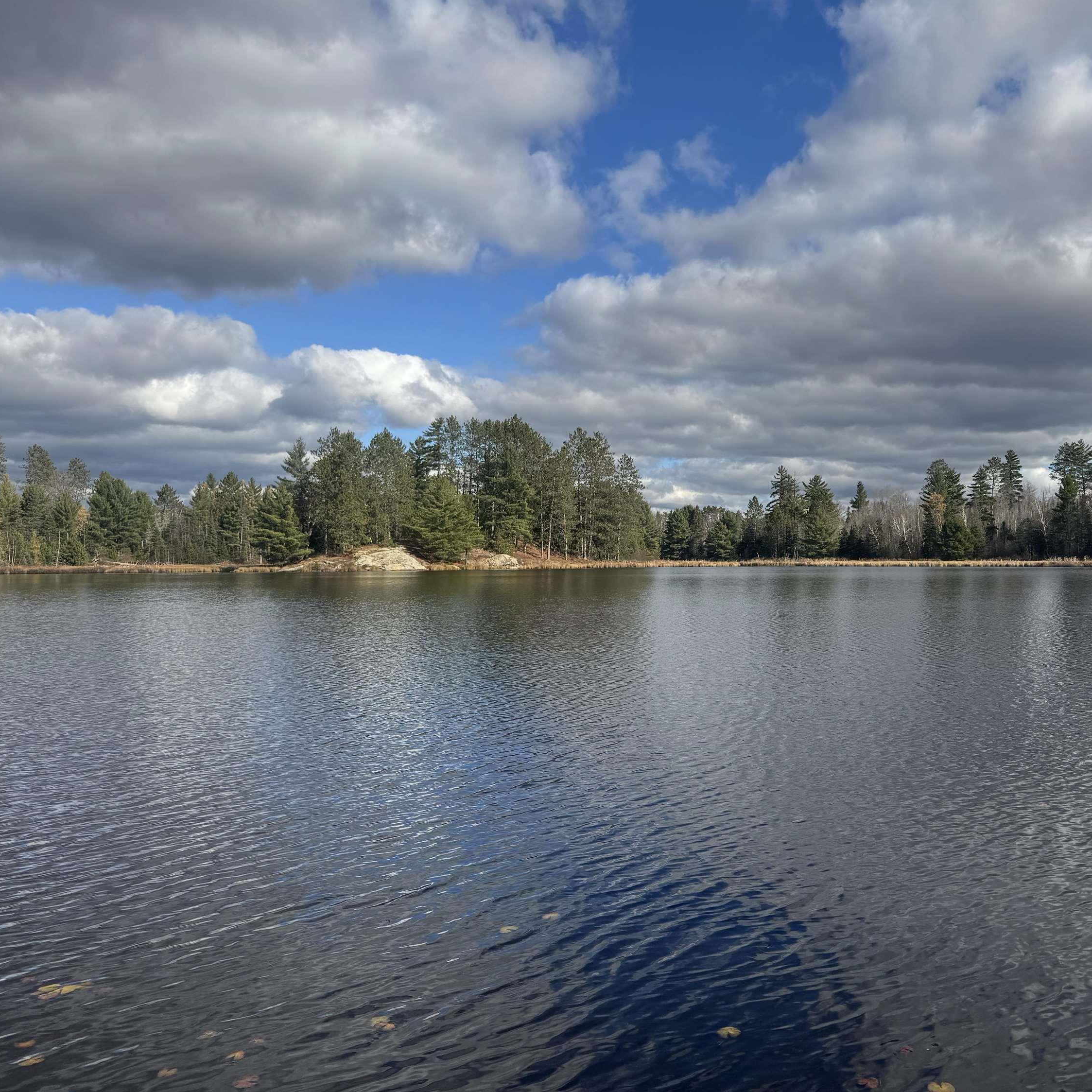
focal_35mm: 29
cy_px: 552
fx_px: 1035
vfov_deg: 55.6
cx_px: 737
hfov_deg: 54.4
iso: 80
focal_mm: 6.76
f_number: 1.78
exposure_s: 1/5348
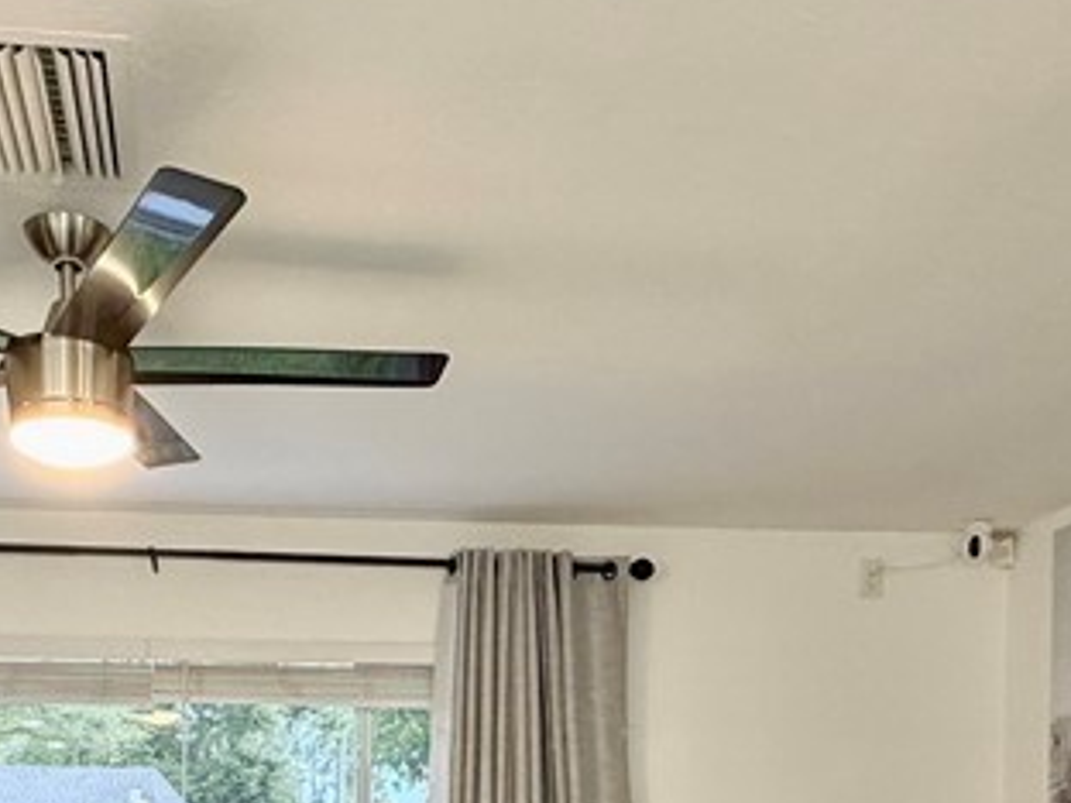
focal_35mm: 46
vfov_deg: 28.0
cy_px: 937
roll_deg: +0.6
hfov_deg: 40.8
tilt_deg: -2.2
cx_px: 371
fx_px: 1423
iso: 400
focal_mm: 2.22
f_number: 2.2
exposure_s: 1/60
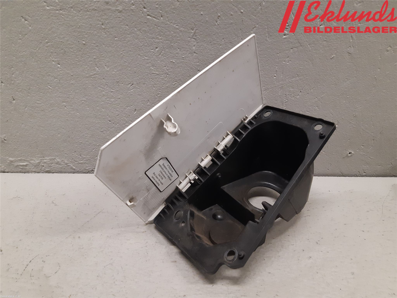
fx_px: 298
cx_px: 198
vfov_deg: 53.1
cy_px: 149
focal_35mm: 26
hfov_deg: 67.3
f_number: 1.7
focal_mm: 3.93
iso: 160
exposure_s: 1/50
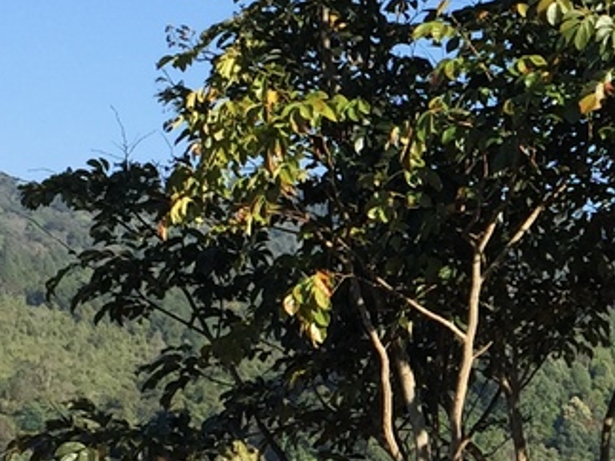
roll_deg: -4.9
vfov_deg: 10.3
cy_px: 408
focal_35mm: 143
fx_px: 2541
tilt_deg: +2.1
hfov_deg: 13.3
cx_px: 793
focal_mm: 4.15
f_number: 2.2
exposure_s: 1/1099
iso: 32
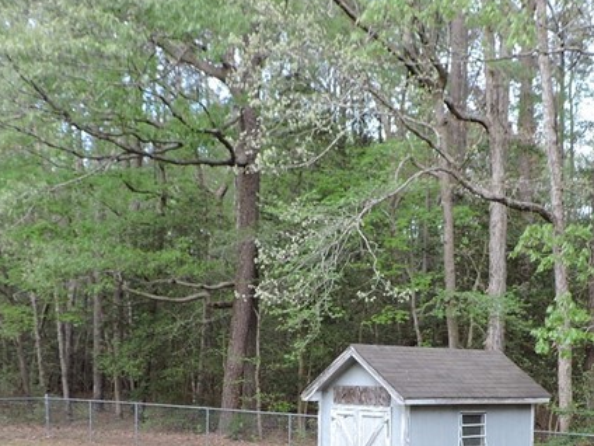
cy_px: 481
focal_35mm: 58
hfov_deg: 33.0
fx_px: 995
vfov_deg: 23.8
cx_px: 395
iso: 100
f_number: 3
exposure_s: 1/60
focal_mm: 4.3
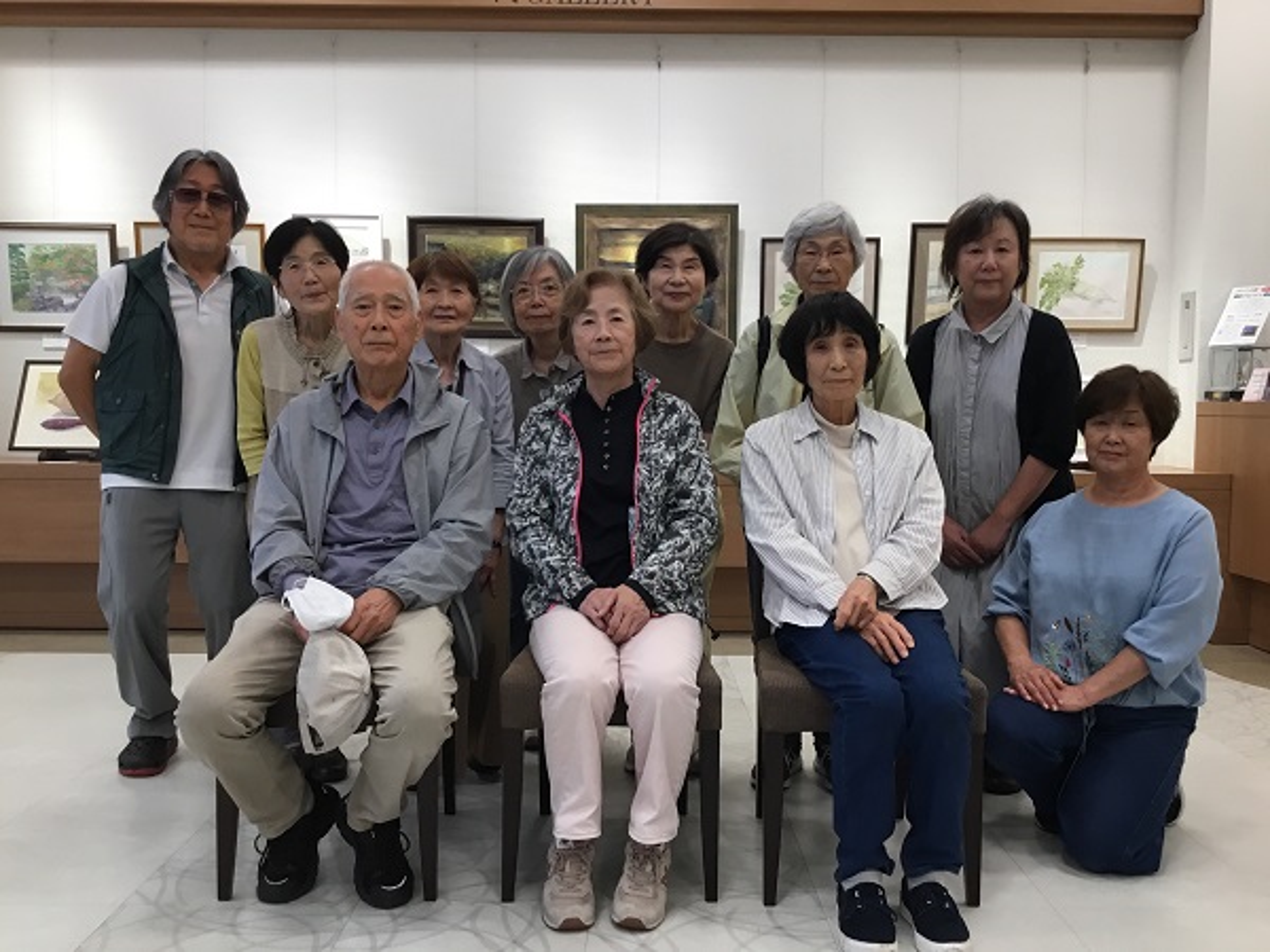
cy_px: 476
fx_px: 1137
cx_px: 635
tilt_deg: -3.4
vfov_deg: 45.4
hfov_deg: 58.4
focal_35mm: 31
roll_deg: -1.1
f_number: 2.4
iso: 32
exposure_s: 1/40
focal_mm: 3.3
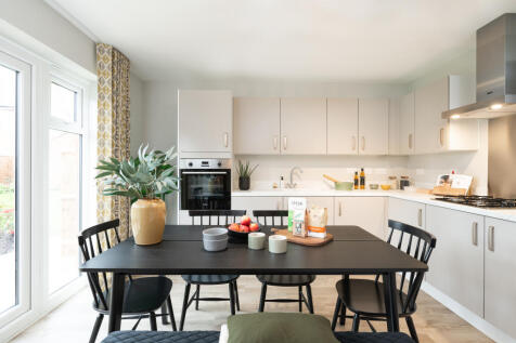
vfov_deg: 67.3
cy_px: 172
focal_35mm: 18
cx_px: 258
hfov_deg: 90.0
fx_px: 258
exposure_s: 1/3
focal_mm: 18
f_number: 7.1
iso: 200
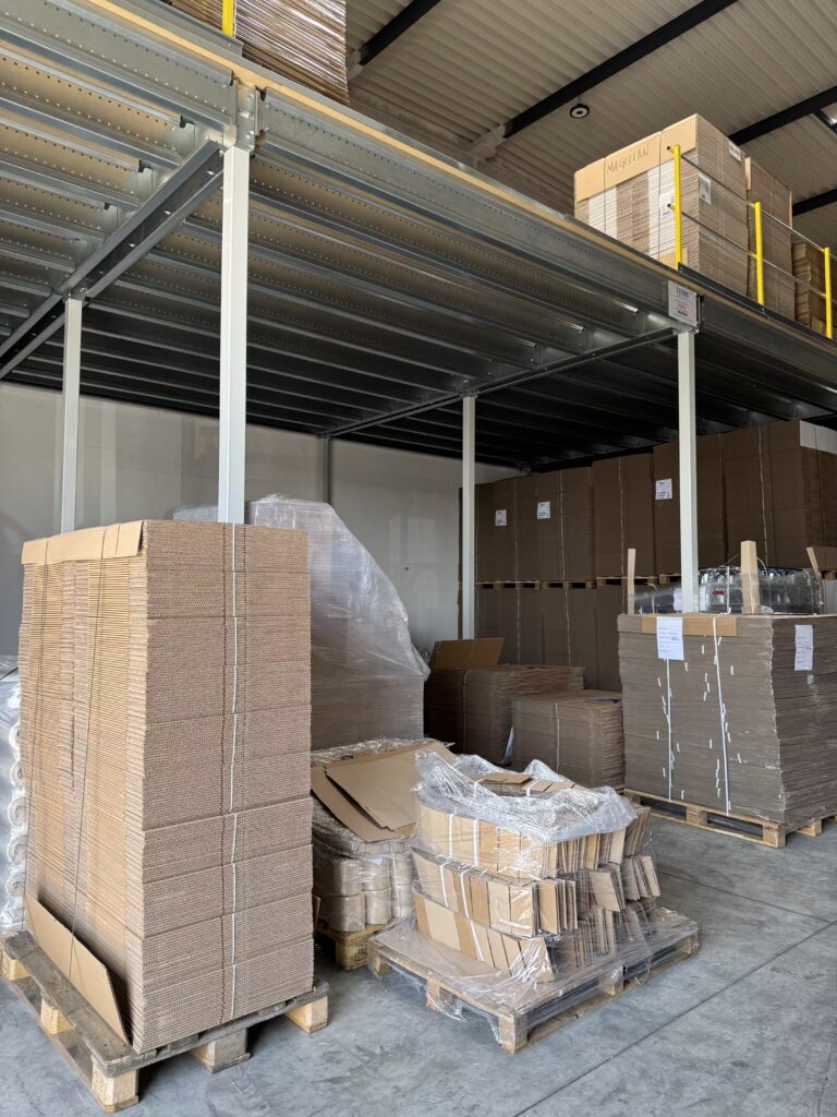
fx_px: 774
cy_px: 558
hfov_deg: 56.8
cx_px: 418
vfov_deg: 71.6
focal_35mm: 24
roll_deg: -0.4
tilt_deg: +4.1
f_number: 1.78
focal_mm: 6.76
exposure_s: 1/137
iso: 64
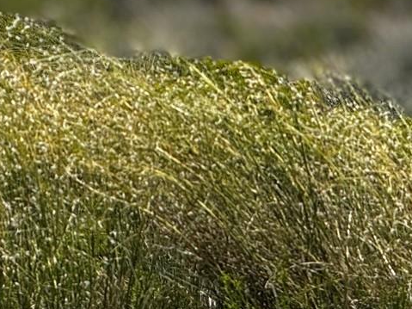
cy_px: -89
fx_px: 4772
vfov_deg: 3.7
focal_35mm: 401
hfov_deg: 4.9
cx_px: 200
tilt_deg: -1.4
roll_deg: +1.7
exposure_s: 1/1650
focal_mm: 15.66
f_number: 2.8
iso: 50
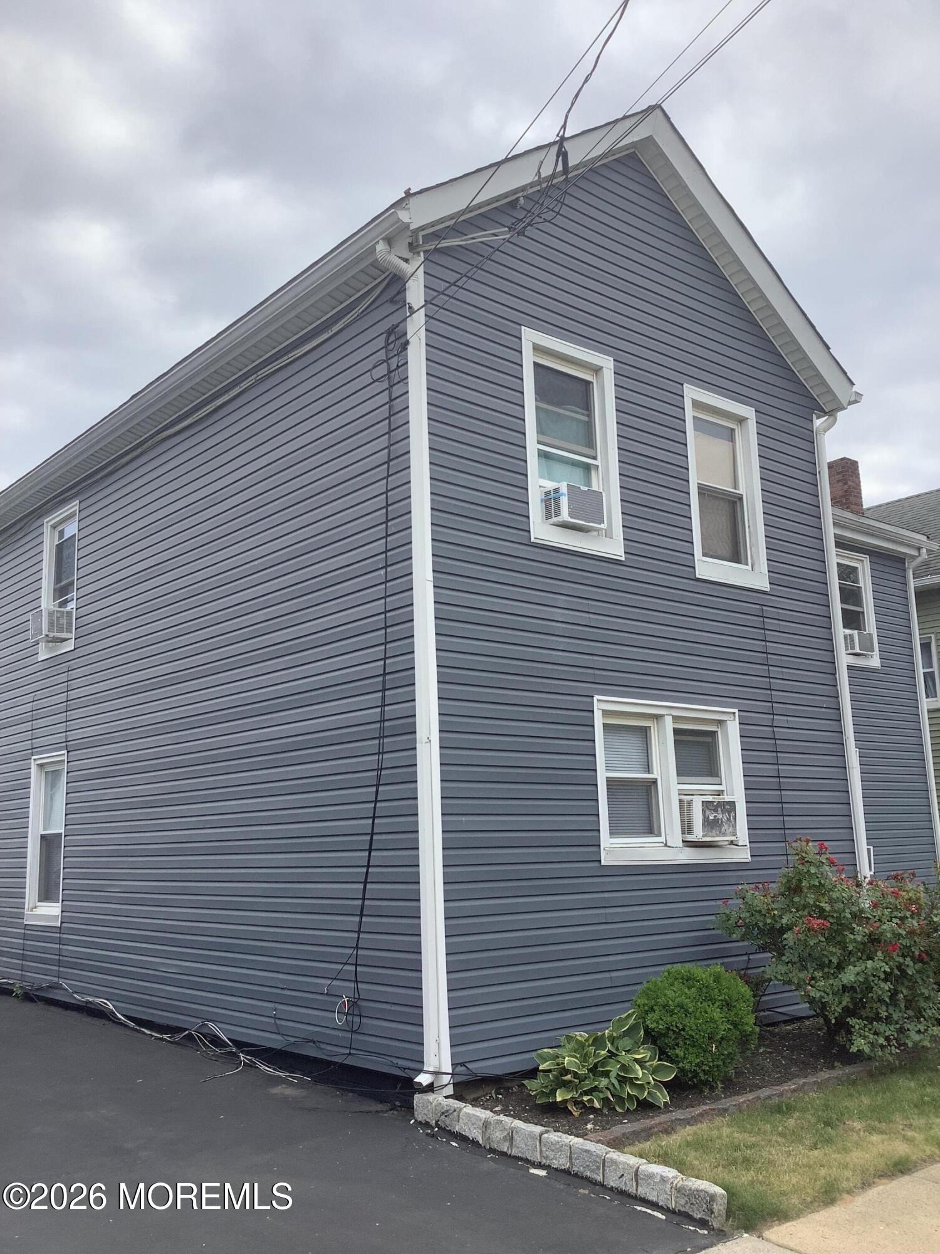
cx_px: 470
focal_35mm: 31
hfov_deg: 45.4
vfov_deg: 58.4
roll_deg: +1.3
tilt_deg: +11.8
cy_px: 627
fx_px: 1122
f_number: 2.4
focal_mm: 3.3
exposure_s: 1/424
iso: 25
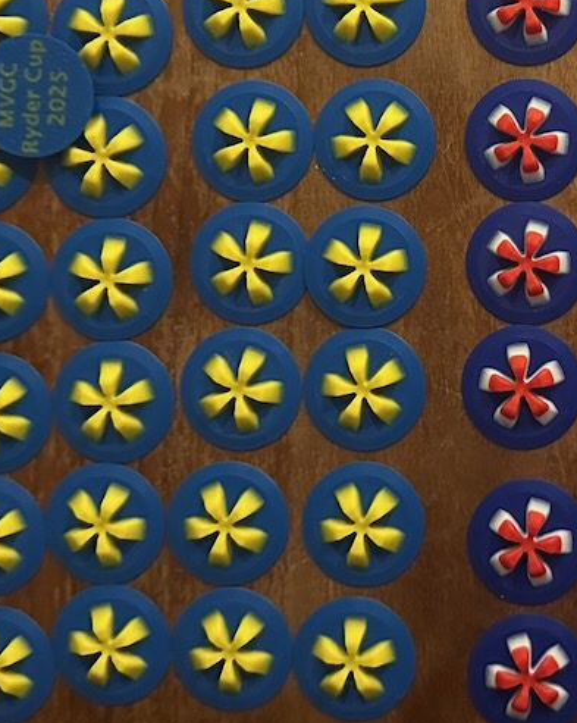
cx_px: 533
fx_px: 1303
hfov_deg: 24.2
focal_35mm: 61
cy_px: 144
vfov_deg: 30.2
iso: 1000
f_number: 1.78
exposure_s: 1/30
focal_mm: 6.86
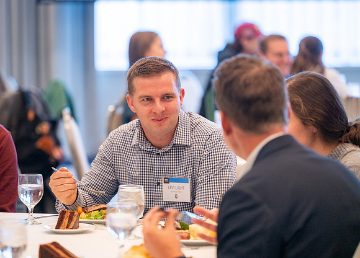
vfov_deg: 8.8
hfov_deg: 12.3
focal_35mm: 163
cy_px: 120
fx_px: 1671
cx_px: 153
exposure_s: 1/125
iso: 640
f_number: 2.8
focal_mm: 145
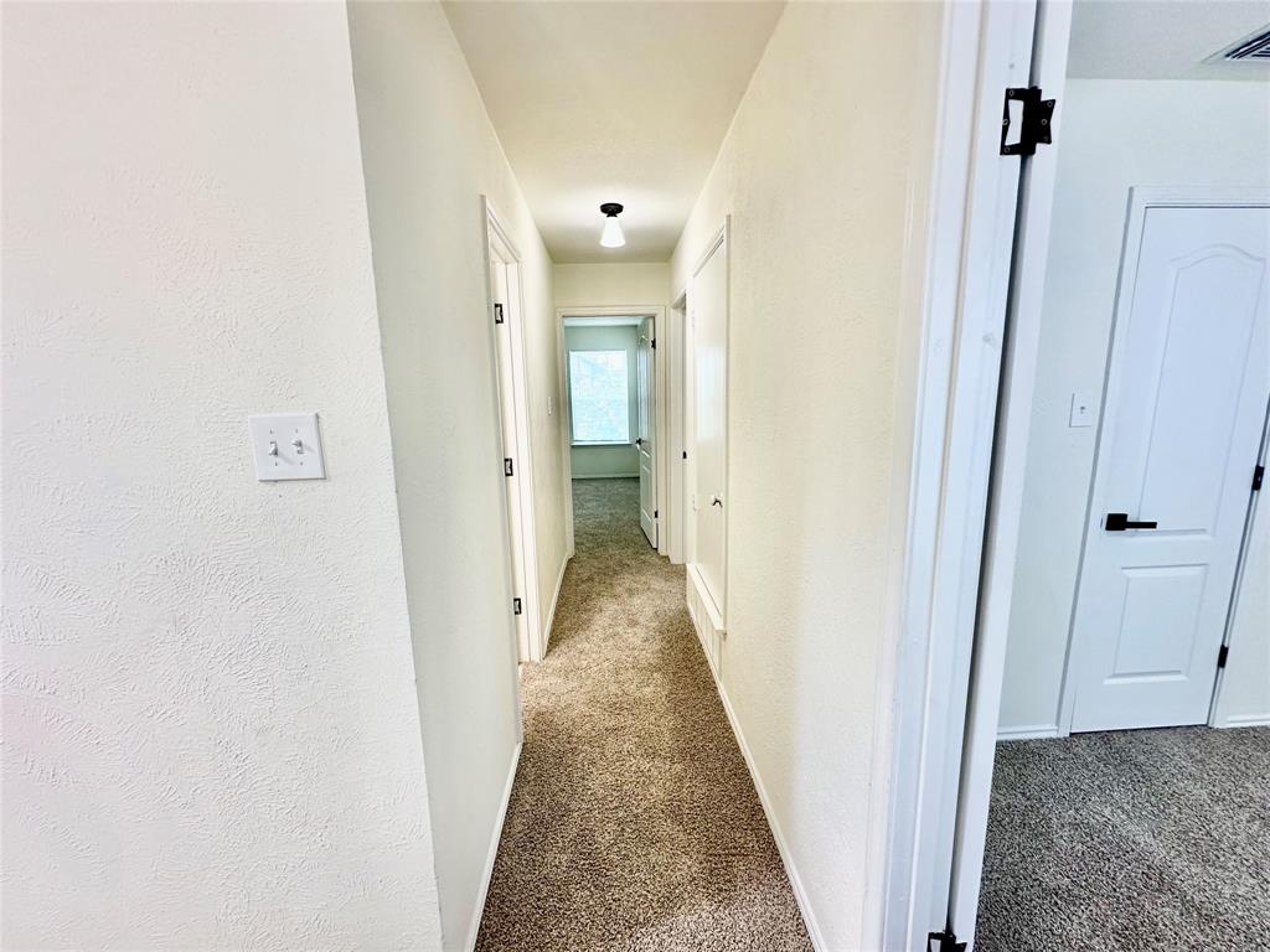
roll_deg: +1.1
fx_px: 514
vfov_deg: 85.7
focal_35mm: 14
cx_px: 635
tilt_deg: -9.5
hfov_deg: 102.1
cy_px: 476
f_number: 2.2
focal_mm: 2.22
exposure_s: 1/120
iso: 160
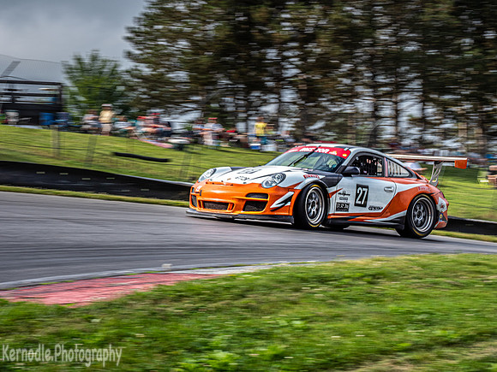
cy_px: 186
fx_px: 1436
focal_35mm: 100
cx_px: 248
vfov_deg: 14.8
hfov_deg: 19.6
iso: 200
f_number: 11
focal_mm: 50
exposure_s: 1/125
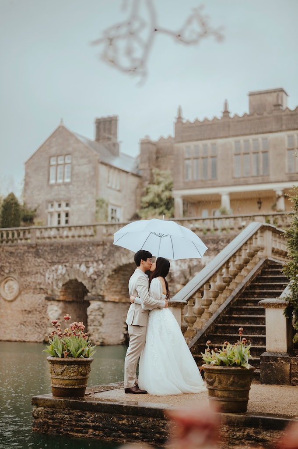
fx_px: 622
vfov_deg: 39.6
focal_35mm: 50
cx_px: 149
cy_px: 224
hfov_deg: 26.9
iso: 100
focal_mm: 50
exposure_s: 1/160
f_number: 1.2
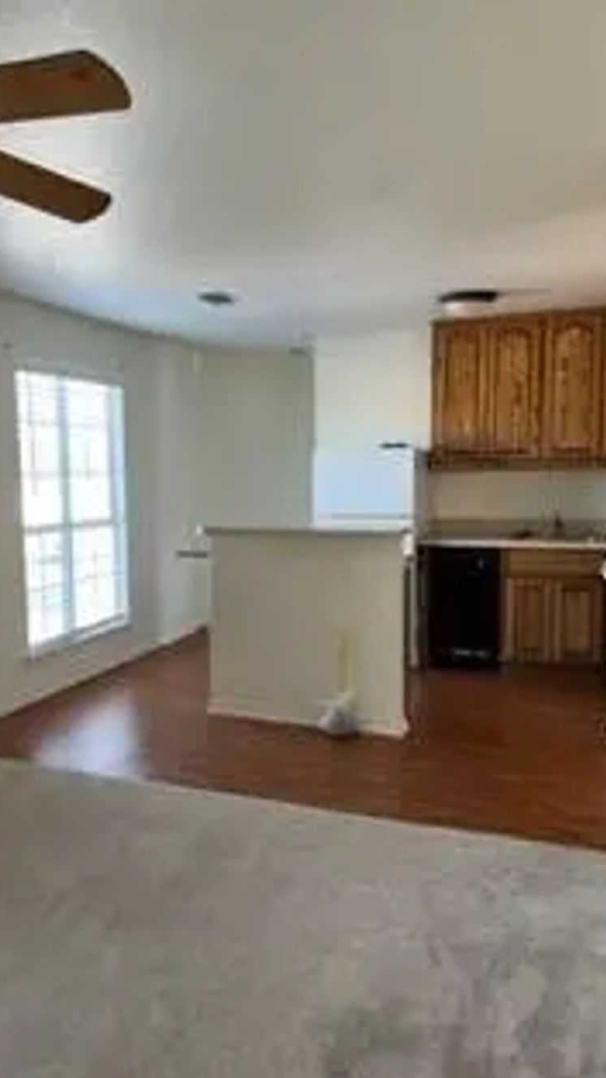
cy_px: 550
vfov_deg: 66.1
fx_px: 828
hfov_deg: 40.0
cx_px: 234
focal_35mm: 29
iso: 125
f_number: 1.5
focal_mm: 5.7
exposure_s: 1/121
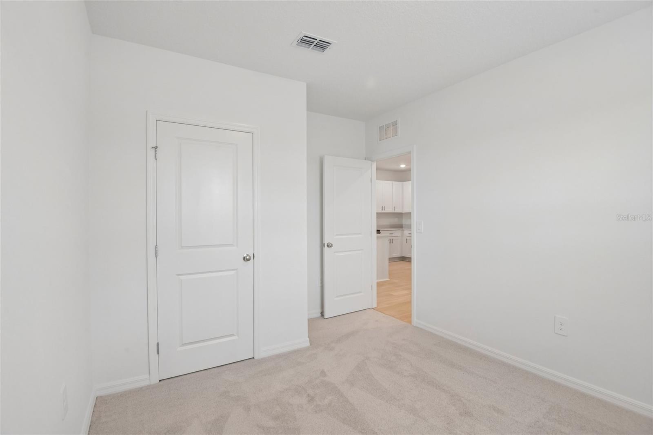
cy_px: 218
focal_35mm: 16
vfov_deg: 73.7
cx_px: 326
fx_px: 290
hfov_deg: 96.7
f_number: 8
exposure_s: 1/40
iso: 400
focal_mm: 16
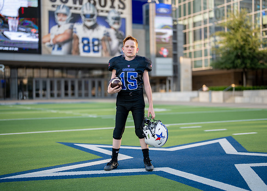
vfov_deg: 26.2
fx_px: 410
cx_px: 140
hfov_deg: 36.0
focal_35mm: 54
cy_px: 97
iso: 100
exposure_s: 1/2000
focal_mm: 50
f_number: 1.2
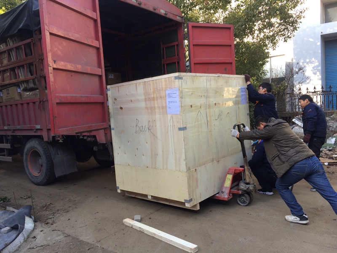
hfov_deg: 61.7
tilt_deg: -6.1
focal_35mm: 29
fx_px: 282
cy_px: 126
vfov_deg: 48.2
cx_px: 168
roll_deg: +3.1
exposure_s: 1/111
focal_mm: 4.15
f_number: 2.2
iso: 32
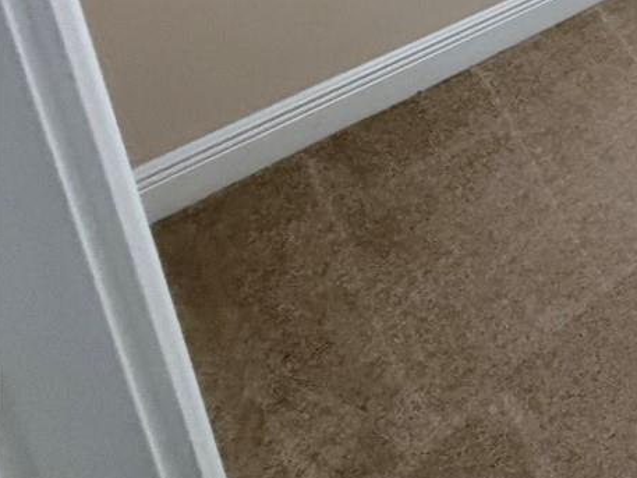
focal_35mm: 49
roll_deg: -1.8
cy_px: -348
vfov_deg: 21.4
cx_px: 1108
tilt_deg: -14.3
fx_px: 902
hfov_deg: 23.3
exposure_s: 1/120
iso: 250
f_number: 2.2
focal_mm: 2.22
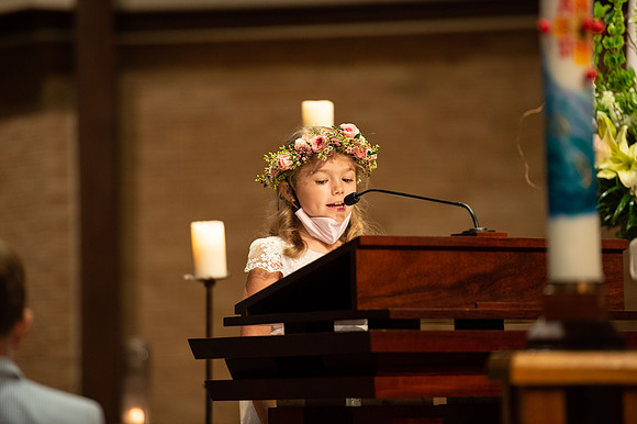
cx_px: 318
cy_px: 212
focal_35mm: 200
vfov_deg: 6.9
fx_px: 3537
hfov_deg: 10.3
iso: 1600
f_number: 2.8
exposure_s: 1/100
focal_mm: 200
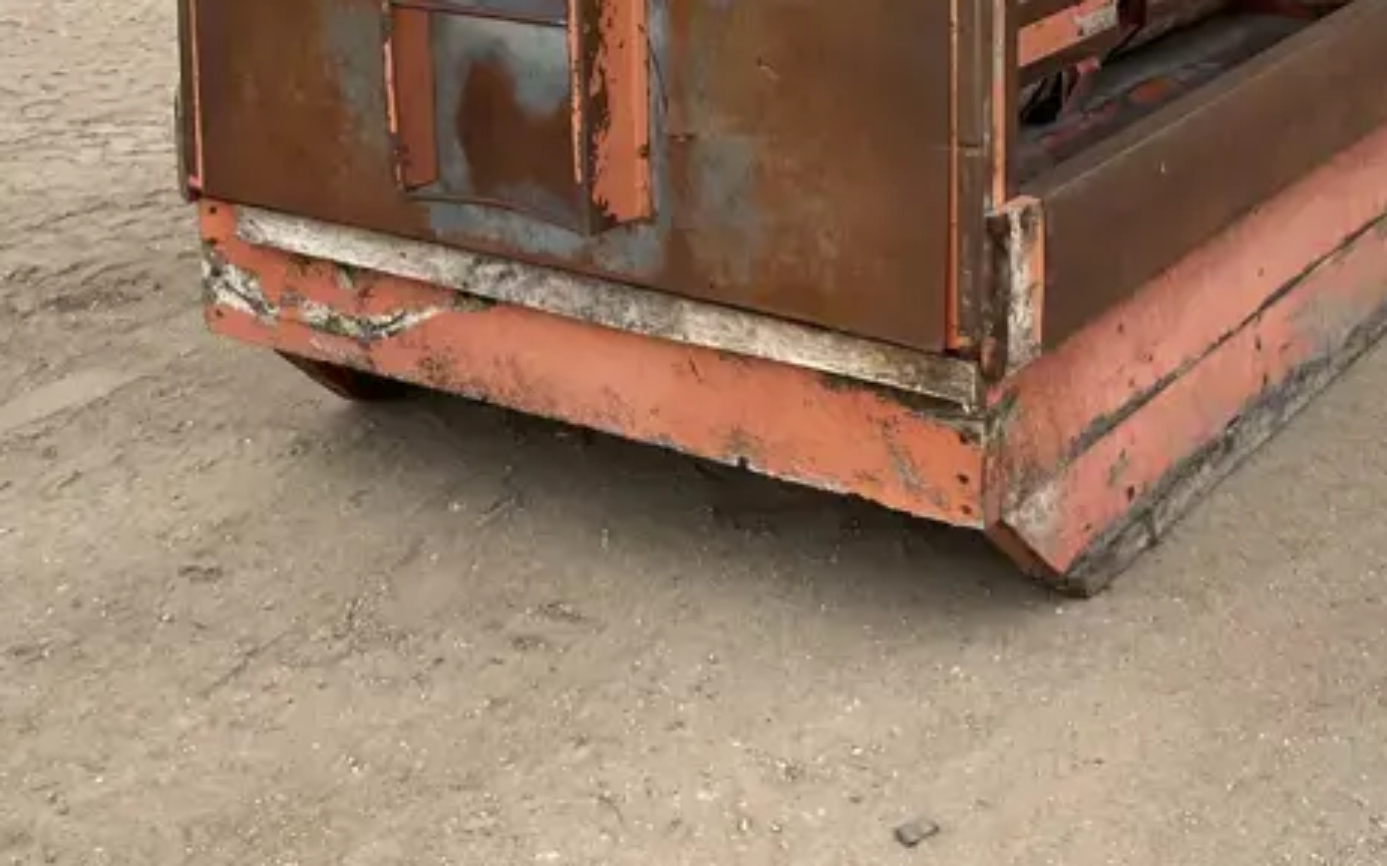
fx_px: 2419
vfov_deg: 19.3
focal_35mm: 64
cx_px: 936
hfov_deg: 31.7
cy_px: -144
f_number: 1.8
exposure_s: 1/465
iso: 25
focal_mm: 3
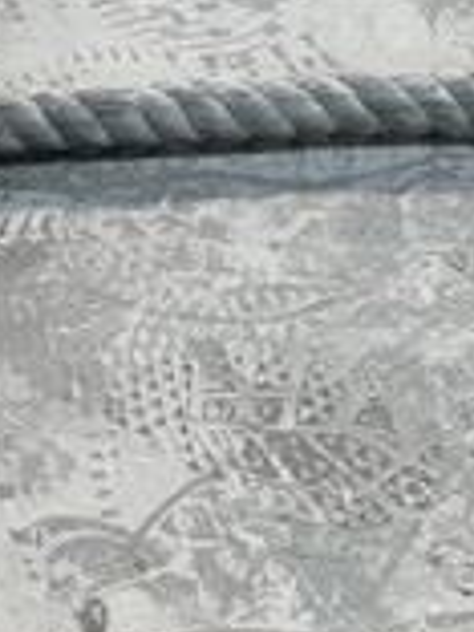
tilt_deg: -56.3
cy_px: 365
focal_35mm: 133
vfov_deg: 14.8
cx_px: -628
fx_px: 2428
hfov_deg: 9.9
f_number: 1.6
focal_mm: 4.2
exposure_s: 1/121
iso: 50
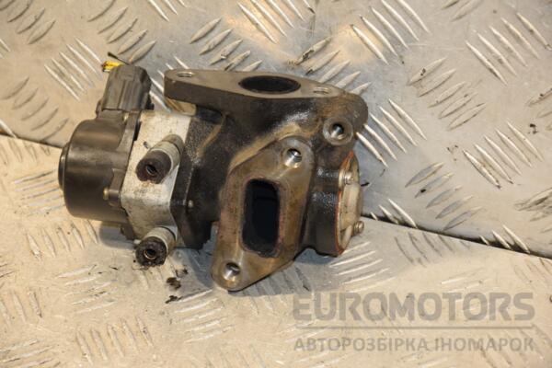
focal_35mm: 128
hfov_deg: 16.1
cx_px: 276
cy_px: 184
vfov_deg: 10.8
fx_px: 1955
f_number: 5.6
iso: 800
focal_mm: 85
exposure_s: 1/100
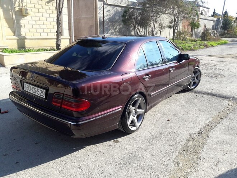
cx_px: 118
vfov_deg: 49.7
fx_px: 192
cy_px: 89
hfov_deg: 63.4
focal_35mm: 28
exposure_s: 1/679
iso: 40
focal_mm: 3.7
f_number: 1.9
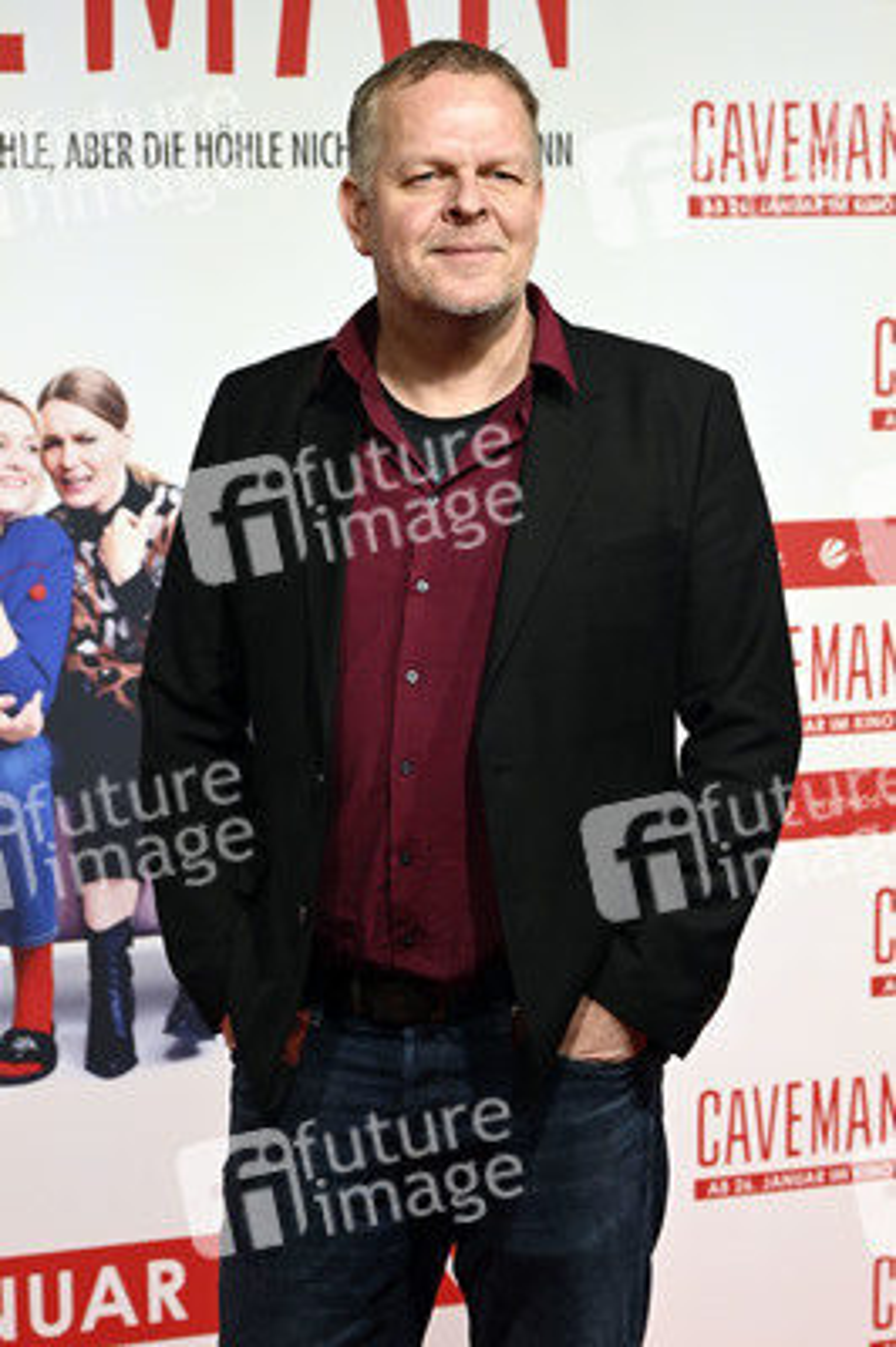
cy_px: 674
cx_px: 448
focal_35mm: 74
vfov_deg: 27.4
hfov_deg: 18.4
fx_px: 2767
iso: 1250
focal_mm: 74
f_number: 6
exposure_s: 1/200
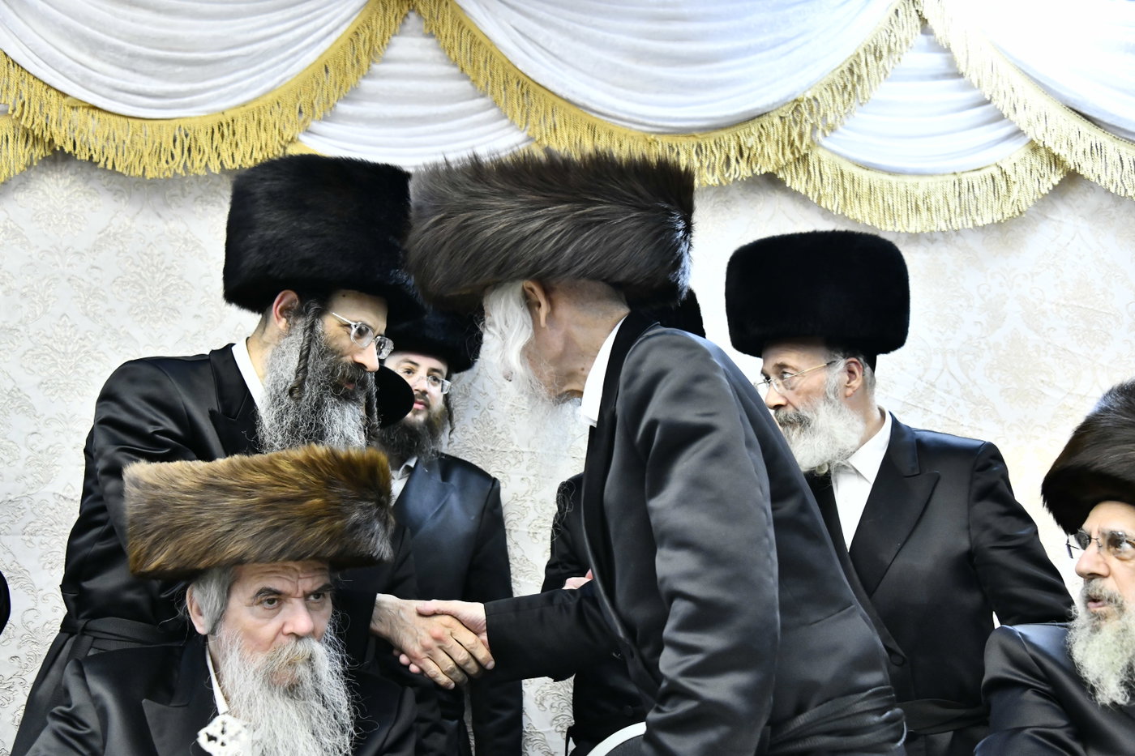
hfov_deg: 39.6
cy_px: 378
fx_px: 1576
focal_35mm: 50
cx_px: 568
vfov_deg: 27.0
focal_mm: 50
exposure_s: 1/200
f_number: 5.6
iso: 3200
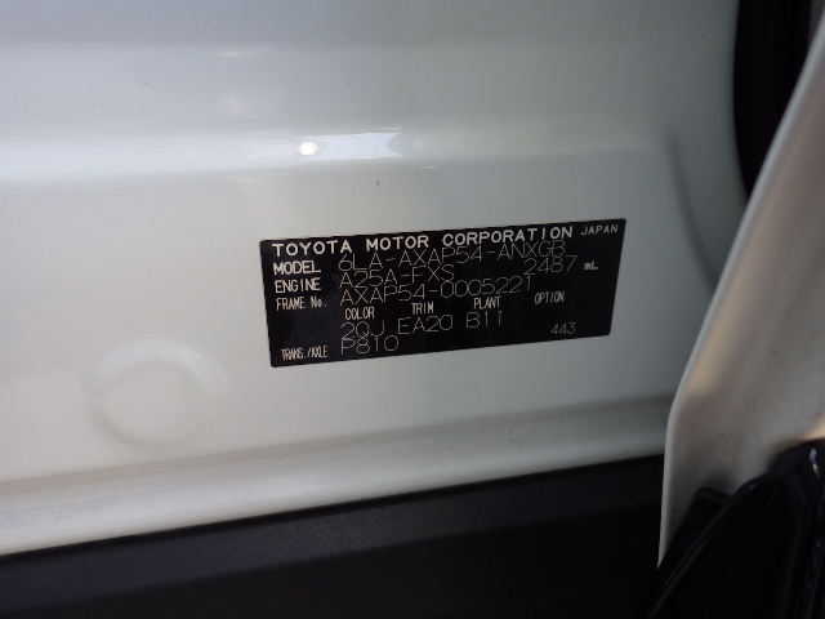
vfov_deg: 54.9
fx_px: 596
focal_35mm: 25
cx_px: 412
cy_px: 310
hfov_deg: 69.4
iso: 125
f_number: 2.8
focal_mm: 4.5
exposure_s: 1/60
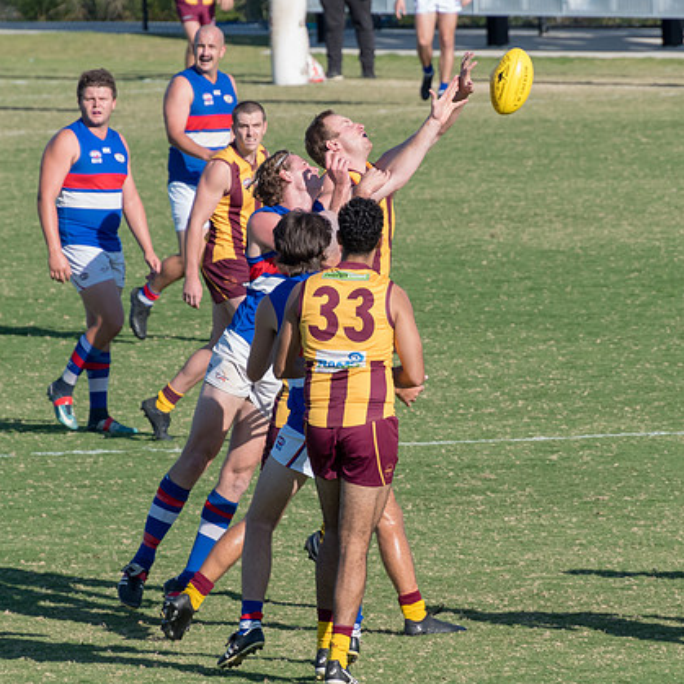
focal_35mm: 651
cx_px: 350
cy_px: 331
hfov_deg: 2.7
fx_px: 14553
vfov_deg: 2.7
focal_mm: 300
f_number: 8
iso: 640
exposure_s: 1/1000
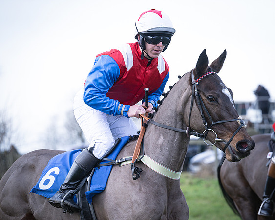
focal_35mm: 202
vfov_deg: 7.7
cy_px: 134
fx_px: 1642
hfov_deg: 9.6
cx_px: 194
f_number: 4
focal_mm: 140
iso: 400
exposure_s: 1/800
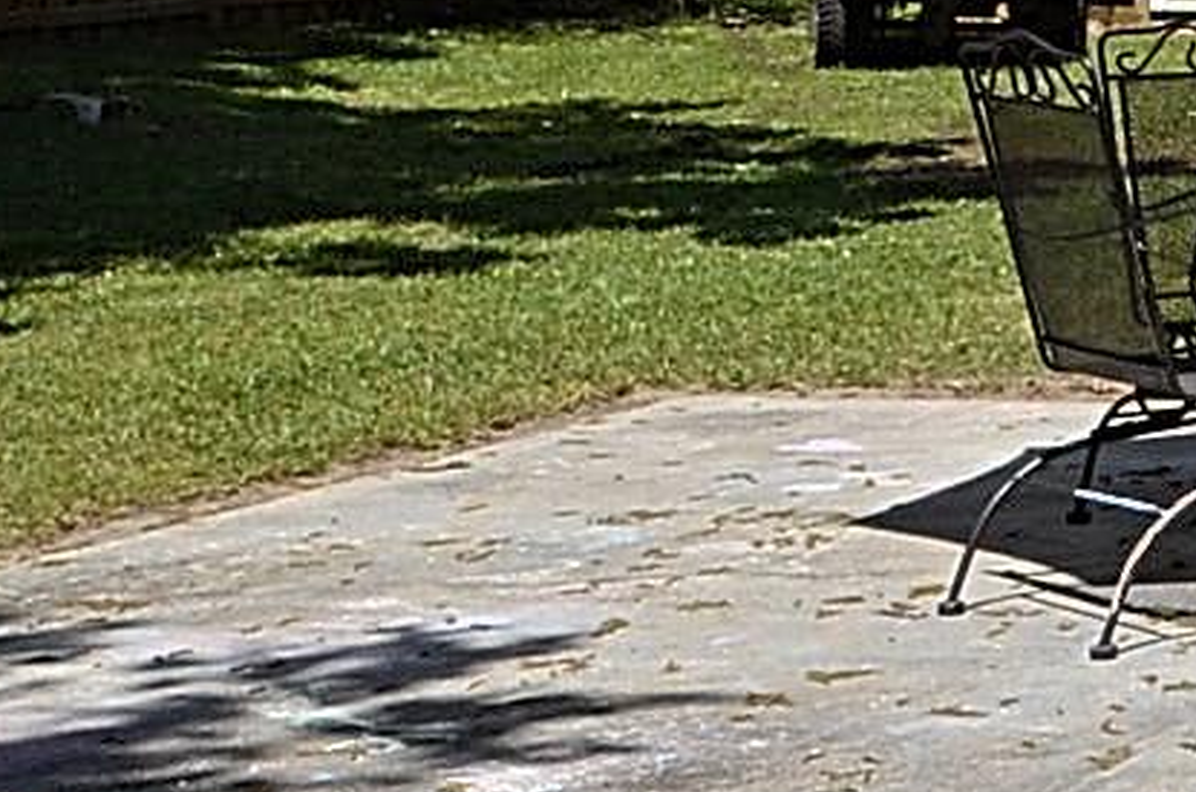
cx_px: 2914
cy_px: -276
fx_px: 3548
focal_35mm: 107
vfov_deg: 12.3
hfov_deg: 13.6
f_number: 11
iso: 400
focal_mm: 12
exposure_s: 1/500
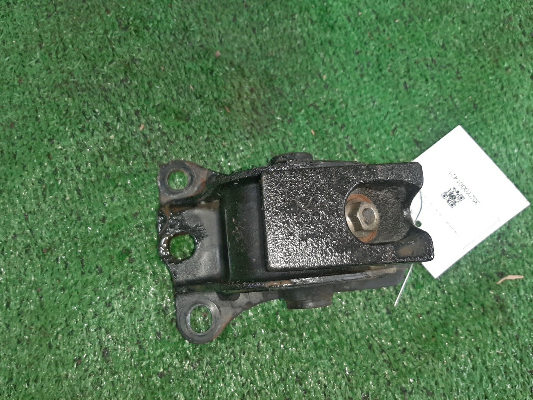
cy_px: 193
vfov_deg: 51.3
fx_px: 416
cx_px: 257
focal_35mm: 27
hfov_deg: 65.3
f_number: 1.7
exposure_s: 1/50
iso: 111
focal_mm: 3.93
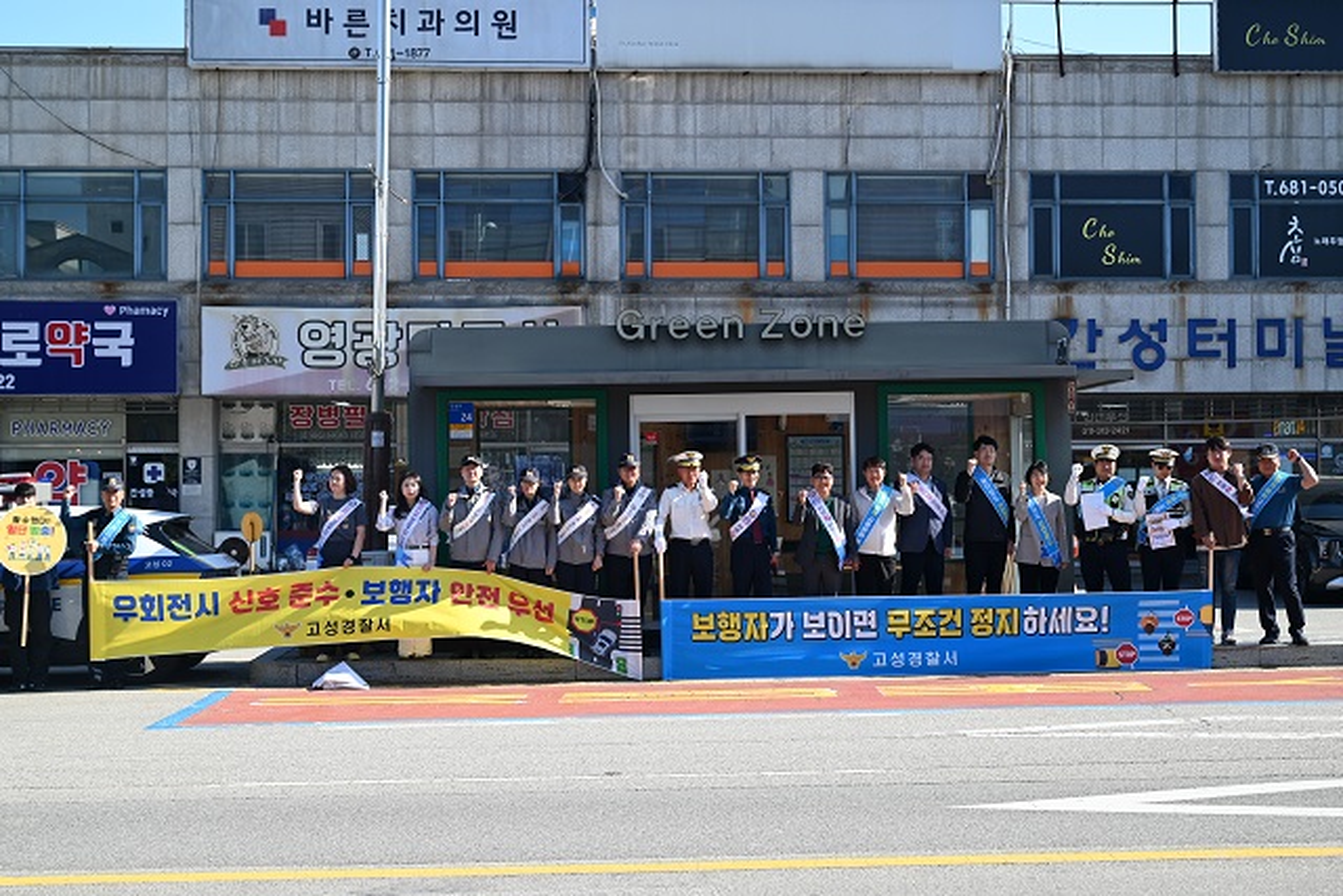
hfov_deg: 39.6
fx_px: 1866
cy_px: 448
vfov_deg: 27.0
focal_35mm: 50
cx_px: 672
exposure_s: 1/250
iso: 100
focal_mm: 50
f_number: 5.6
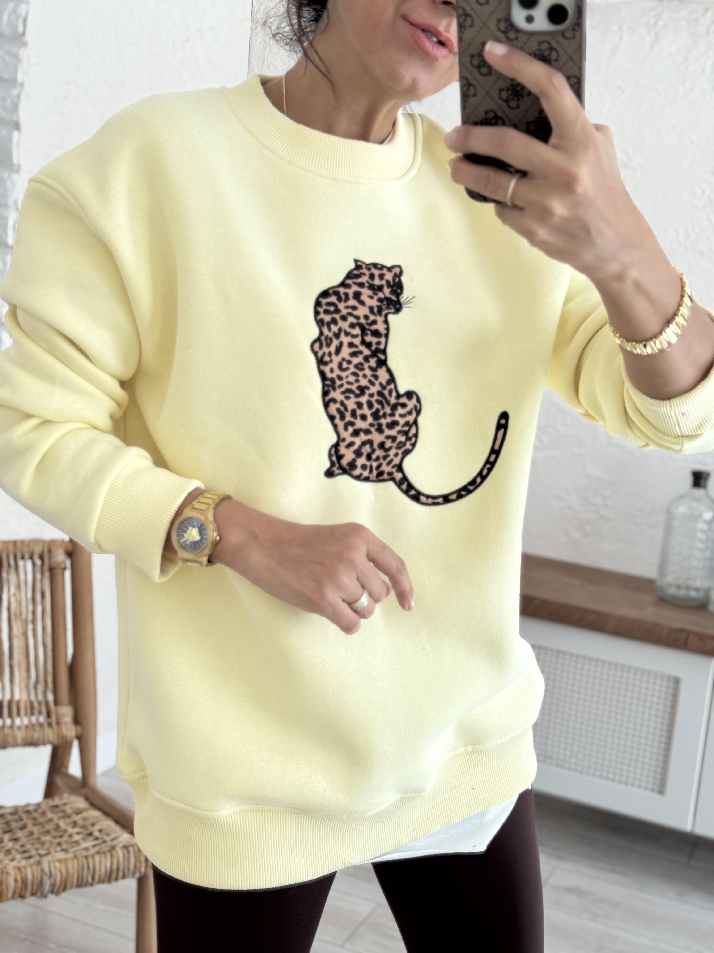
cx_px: 357
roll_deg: -4.2
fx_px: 1320
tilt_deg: -29.5
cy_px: 476
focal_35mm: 48
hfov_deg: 30.3
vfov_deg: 39.7
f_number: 1.78
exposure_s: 1/354
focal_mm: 6.76
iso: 64
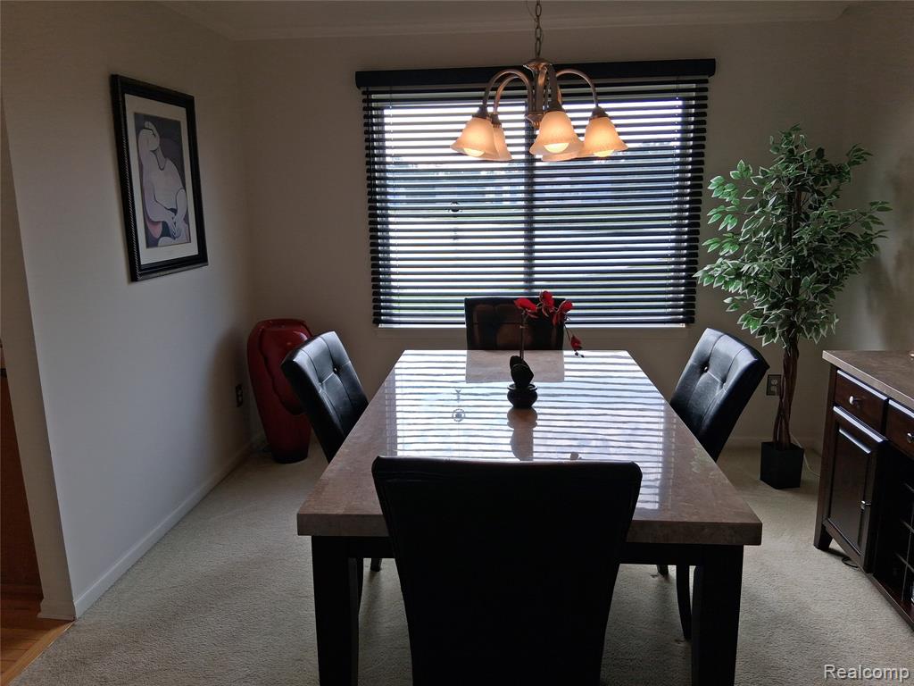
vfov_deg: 53.1
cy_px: 343
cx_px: 457
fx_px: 687
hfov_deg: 67.3
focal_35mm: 26
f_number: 1.8
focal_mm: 3.98
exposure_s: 1/120
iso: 25
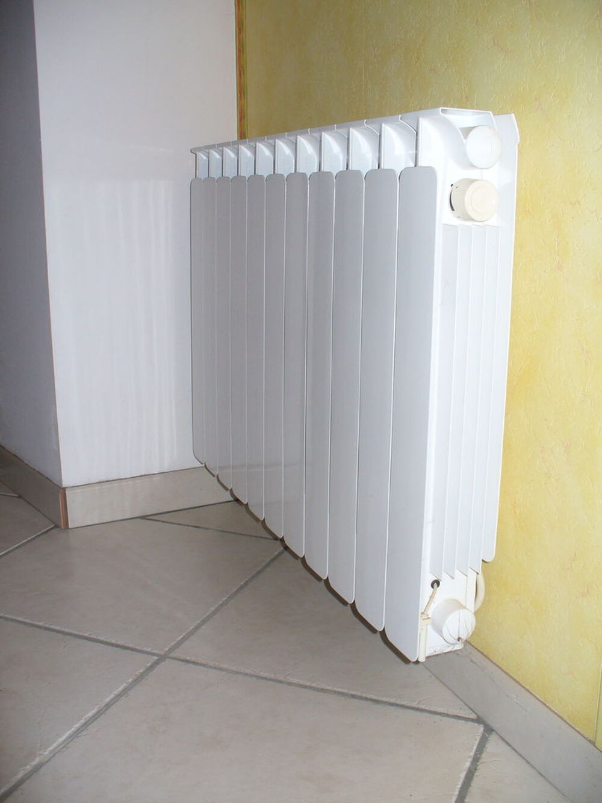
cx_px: 301
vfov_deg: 50.1
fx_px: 858
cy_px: 402
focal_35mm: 37
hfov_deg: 38.7
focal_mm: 6.1
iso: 100
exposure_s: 1/30
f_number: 2.8
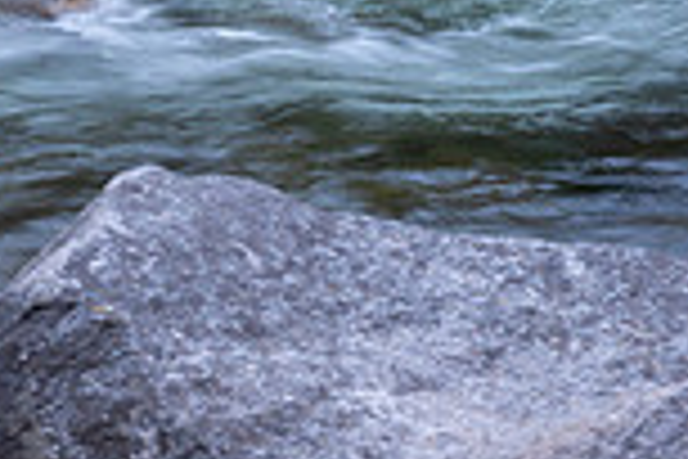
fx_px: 2886
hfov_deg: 13.6
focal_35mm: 151
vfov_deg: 8.9
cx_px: 323
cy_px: -139
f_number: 9
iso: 100
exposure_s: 1/5
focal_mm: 13.7
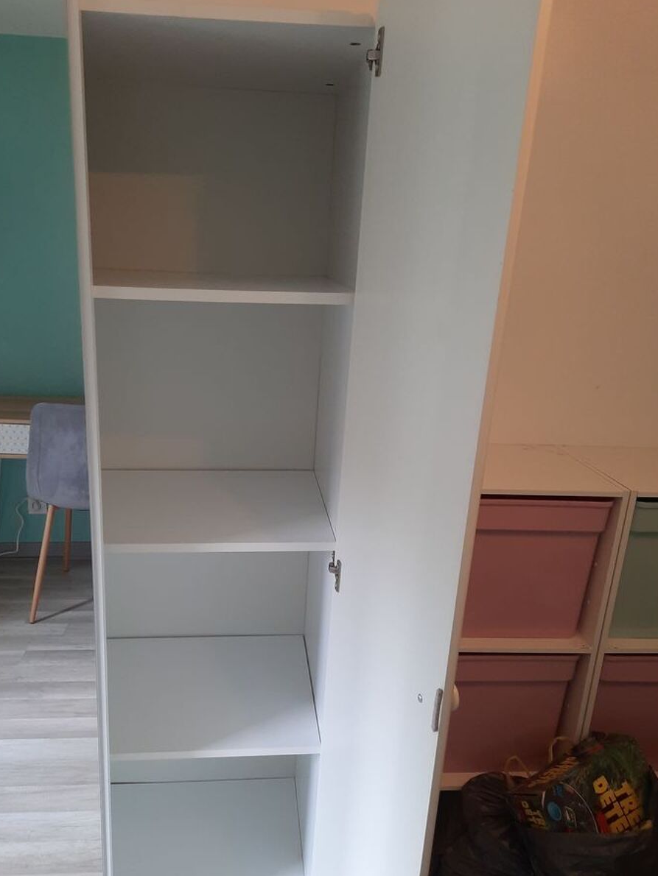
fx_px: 709
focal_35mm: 28
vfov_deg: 63.3
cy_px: 474
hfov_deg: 49.7
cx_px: 301
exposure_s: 1/60
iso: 250
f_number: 2
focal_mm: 4.6
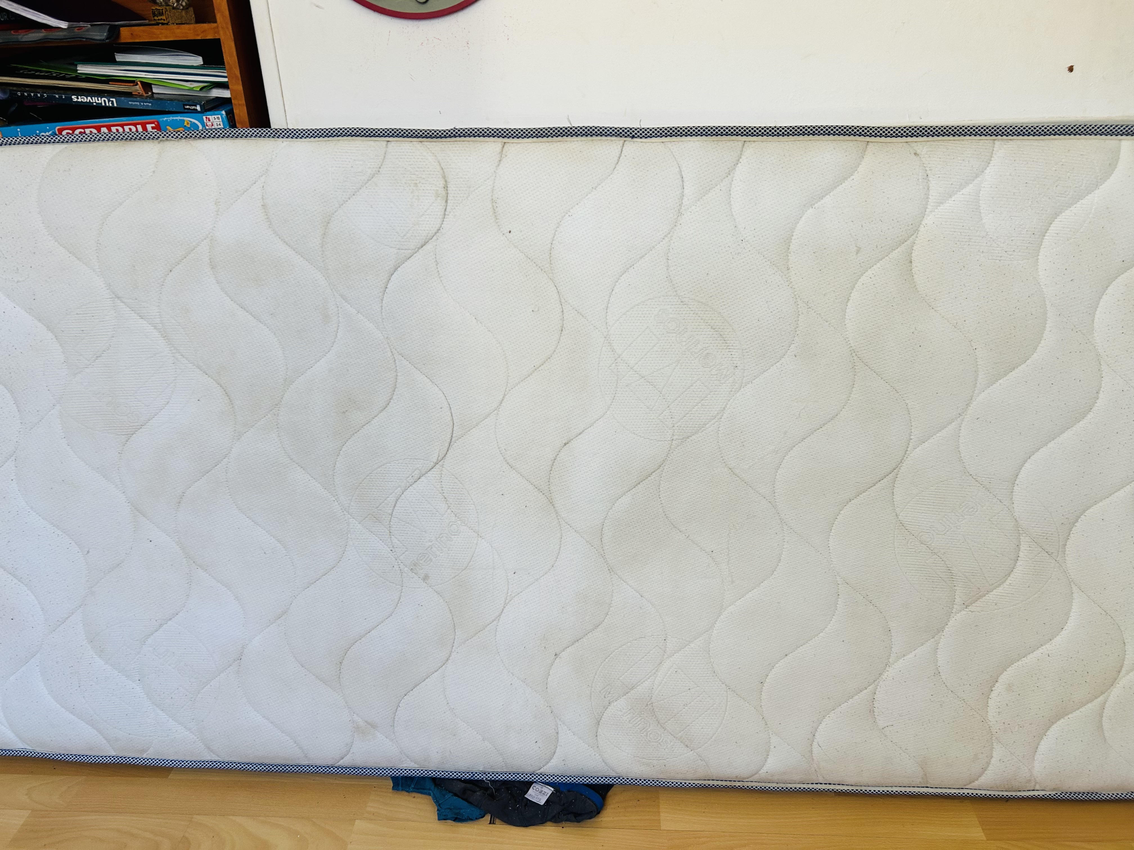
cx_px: 567
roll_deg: +2.8
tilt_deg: -24.7
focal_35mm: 26
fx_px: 852
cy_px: 425
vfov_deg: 53.1
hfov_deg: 67.3
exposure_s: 1/121
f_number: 1.5
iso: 100
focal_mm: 5.7
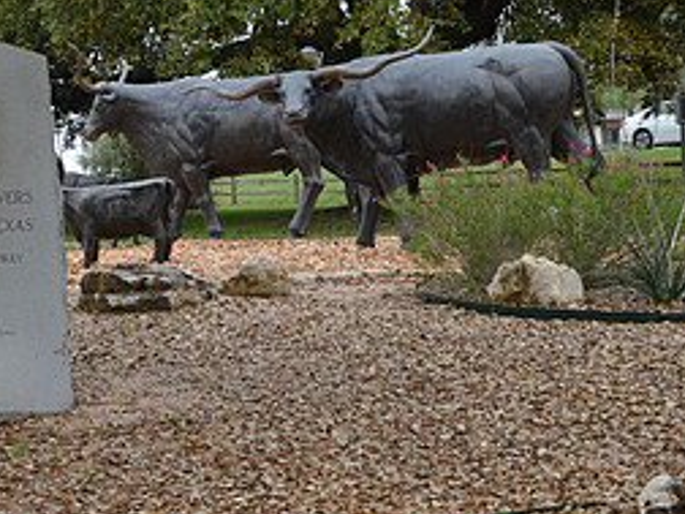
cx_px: -52
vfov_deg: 17.2
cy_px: 207
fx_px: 1702
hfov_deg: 21.7
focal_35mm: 86
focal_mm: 26
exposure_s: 1/125
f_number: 5.6
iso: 220
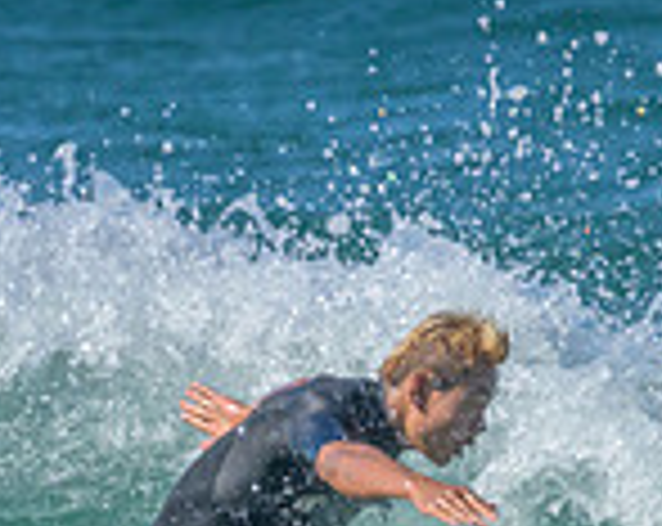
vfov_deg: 0.5
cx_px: 333
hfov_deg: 0.7
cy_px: 735
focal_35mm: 2966
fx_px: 57996
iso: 3200
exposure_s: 1/2000
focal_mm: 800
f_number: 11
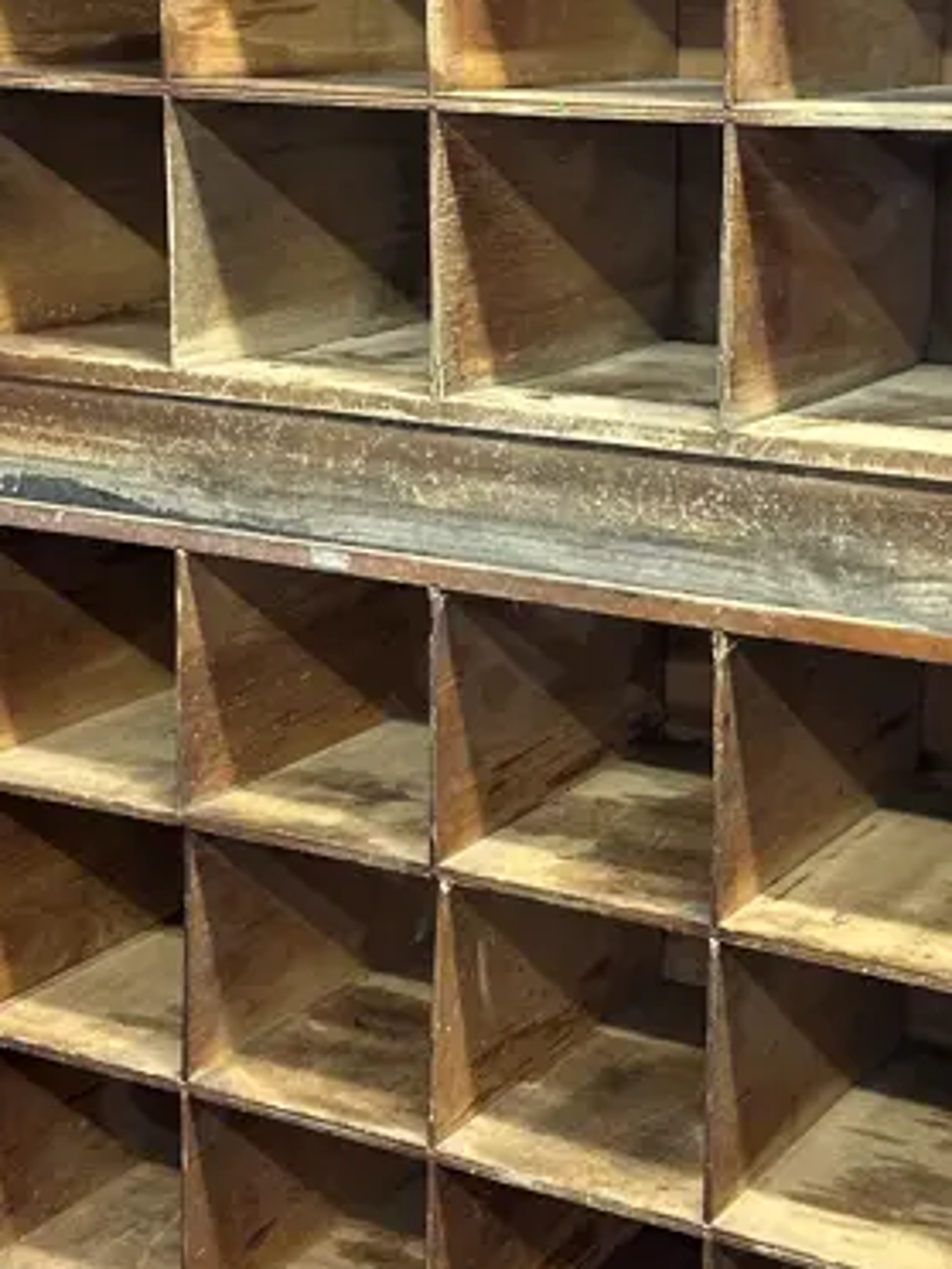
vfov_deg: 29.2
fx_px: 2420
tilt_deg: -9.0
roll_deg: -1.9
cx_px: 655
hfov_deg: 22.1
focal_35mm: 66
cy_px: 440
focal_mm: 6.86
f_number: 1.78
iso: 320
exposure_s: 1/50
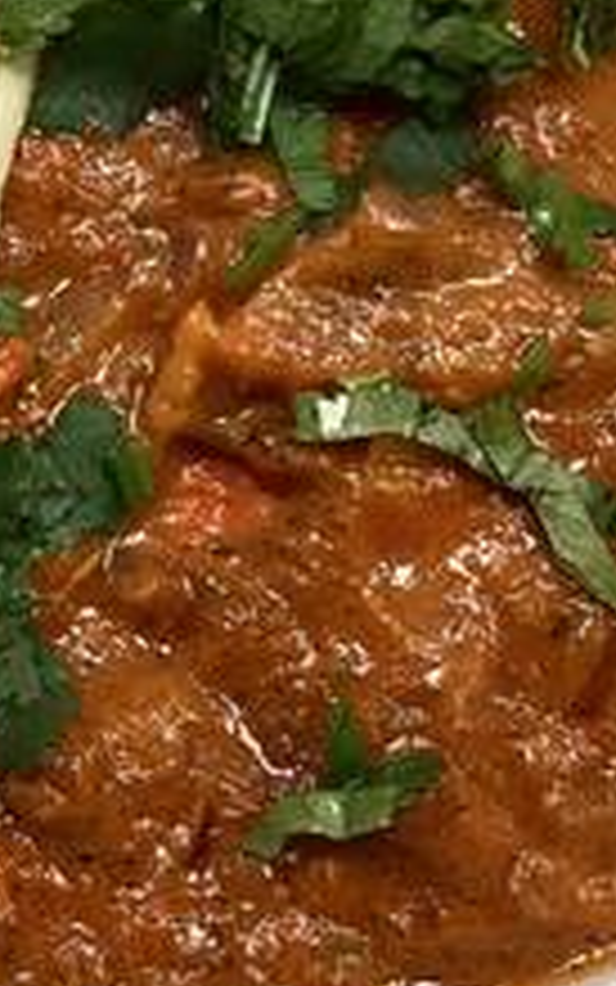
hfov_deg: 14.7
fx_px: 2362
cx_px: 31
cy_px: 104
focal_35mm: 88
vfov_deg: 23.0
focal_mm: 3.3
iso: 80
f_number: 2.4
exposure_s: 1/60
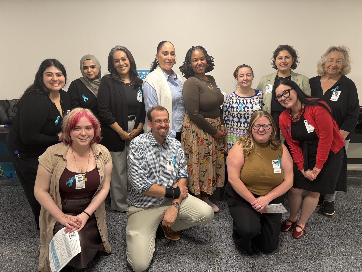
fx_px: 251
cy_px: 136
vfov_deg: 56.8
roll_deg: +0.2
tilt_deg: -16.5
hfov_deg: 71.6
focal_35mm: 24
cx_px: 181
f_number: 1.78
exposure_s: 1/93
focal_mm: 6.76
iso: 200
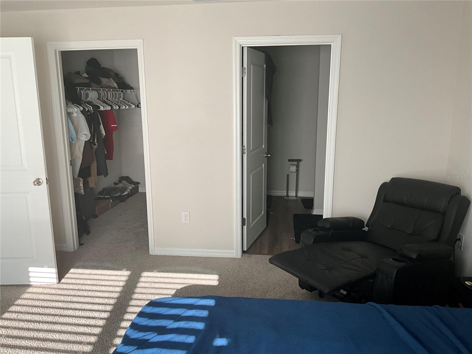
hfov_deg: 61.7
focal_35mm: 29
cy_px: 177
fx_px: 395
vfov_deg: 48.2
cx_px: 236
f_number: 1.8
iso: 64
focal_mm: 3
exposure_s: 1/71
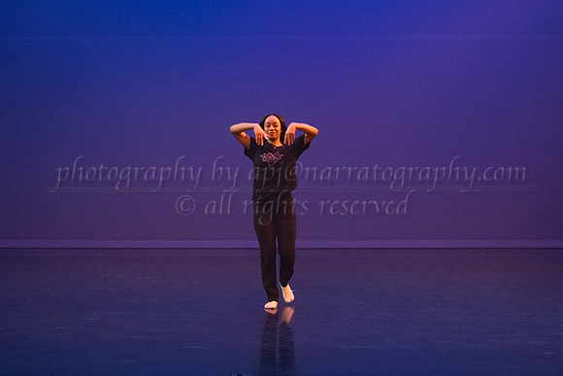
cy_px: 165
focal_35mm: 108
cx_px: 297
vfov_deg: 12.6
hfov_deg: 18.9
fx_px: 1695
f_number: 4.5
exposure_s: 1/400
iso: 4000
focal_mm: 75
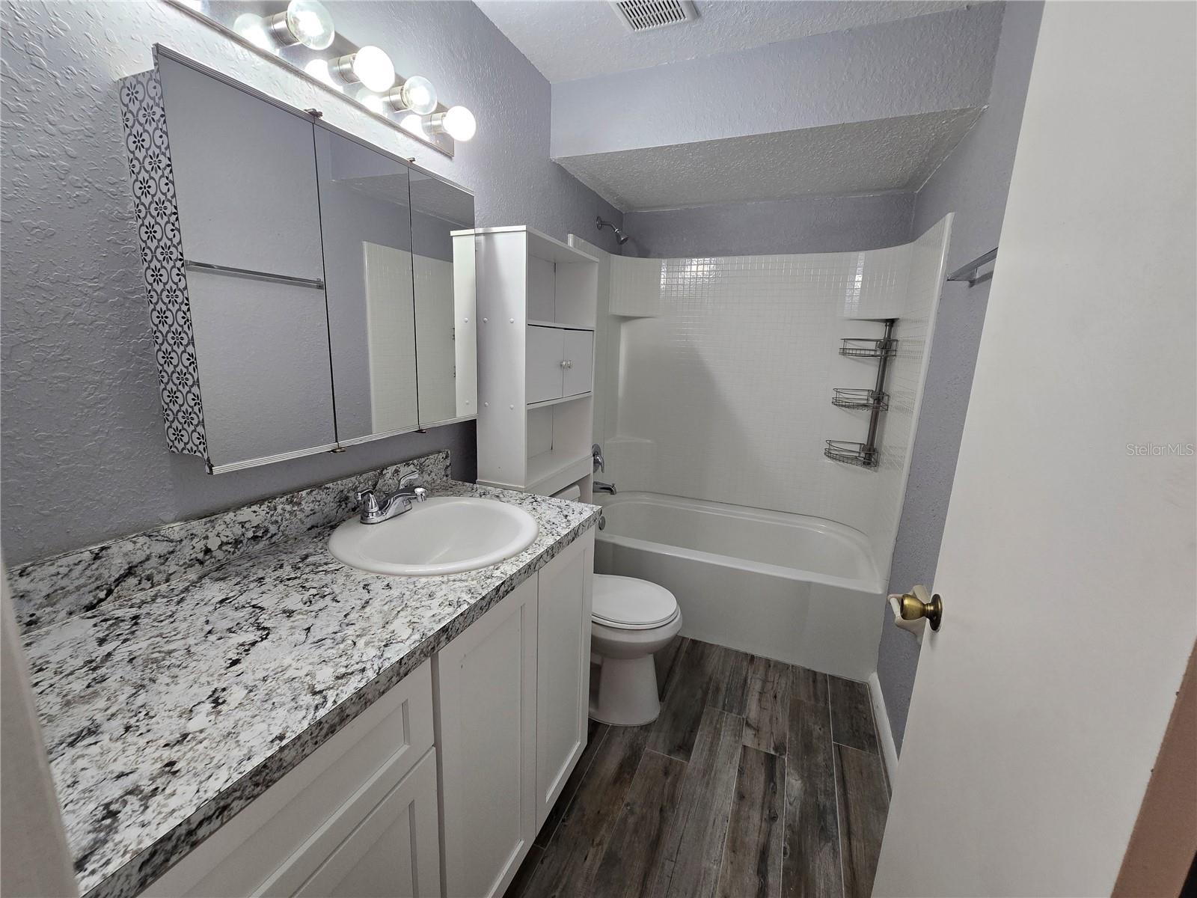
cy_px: 449
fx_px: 450
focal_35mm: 13
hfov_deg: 106.2
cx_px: 598
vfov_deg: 89.9
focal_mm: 2.2
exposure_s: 1/60
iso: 125
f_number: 2.2
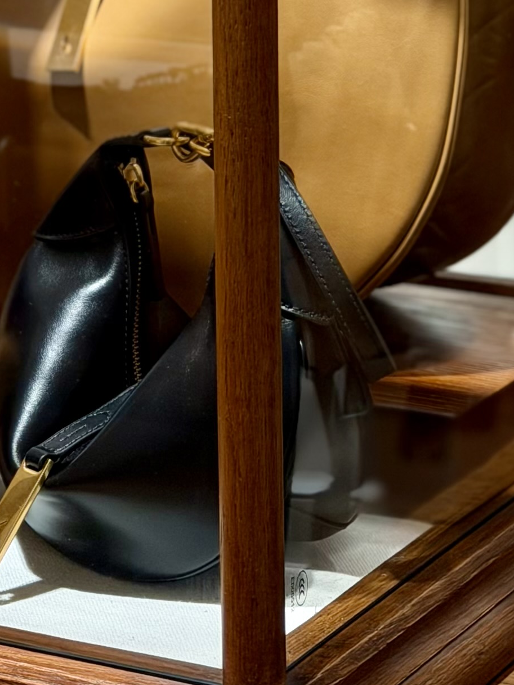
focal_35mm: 159
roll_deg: -0.2
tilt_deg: -8.1
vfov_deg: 12.0
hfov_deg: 9.3
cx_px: 145
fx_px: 3147
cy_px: -235
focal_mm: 6.76
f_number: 1.78
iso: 64
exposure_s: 1/100
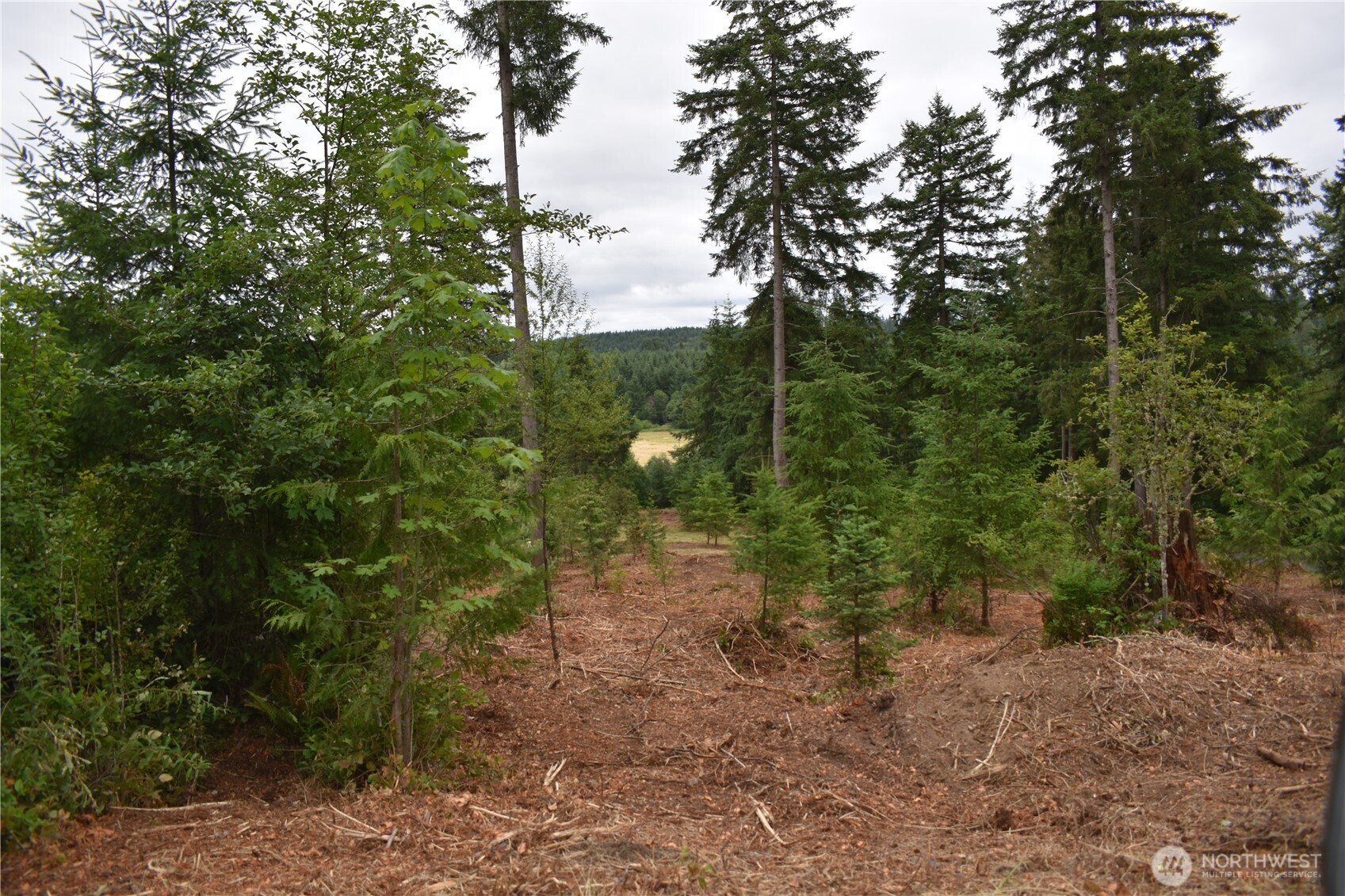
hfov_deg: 67.4
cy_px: 448
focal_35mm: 27
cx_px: 672
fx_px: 1009
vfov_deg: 47.9
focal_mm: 18
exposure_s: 1/200
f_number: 5
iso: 100
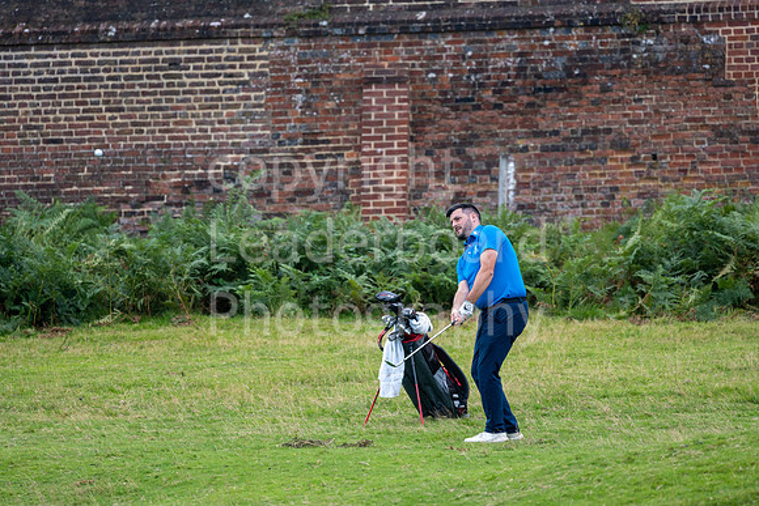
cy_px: 253
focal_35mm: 300
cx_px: 380
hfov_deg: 6.9
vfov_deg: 4.6
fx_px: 6326
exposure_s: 1/400
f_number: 5
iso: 160
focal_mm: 300
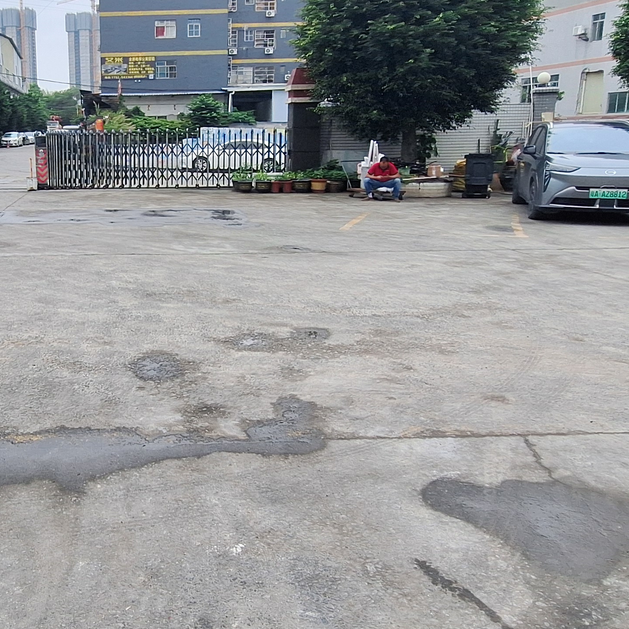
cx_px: 104
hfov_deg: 47.6
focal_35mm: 32
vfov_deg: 51.0
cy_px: 286
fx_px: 658
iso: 40
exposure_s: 1/1274
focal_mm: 1.74
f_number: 2.2
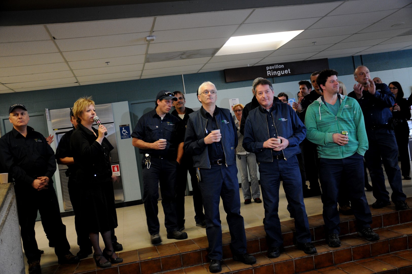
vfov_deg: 36.8
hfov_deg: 53.2
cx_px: 206
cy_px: 137
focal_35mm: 36
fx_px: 412
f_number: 3.8
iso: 800
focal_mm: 24
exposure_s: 1/30
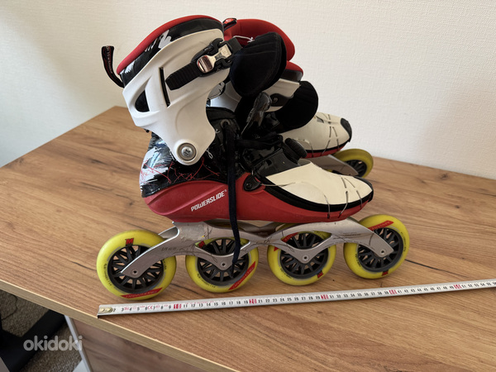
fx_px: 344
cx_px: 248
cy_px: 186
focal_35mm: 24
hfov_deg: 71.6
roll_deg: -2.9
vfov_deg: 56.8
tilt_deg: -33.8
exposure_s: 1/107
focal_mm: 6.76
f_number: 1.78
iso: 200
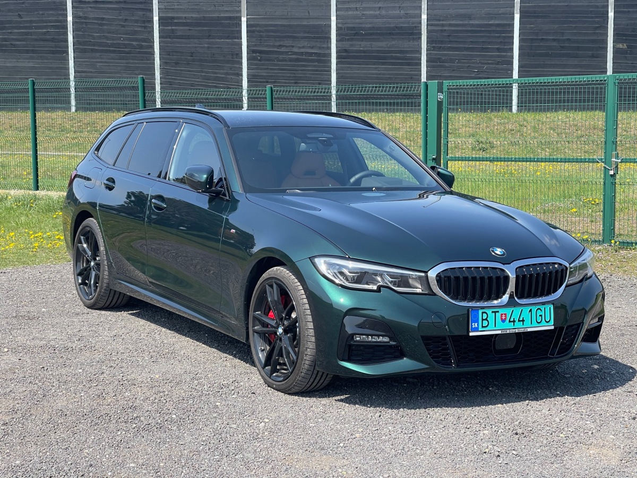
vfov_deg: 22.9
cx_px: 318
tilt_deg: -5.5
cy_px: 239
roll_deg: +1.3
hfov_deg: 30.3
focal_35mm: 64
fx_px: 1178
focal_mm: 7.5
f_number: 2.2
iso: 20
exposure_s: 1/630
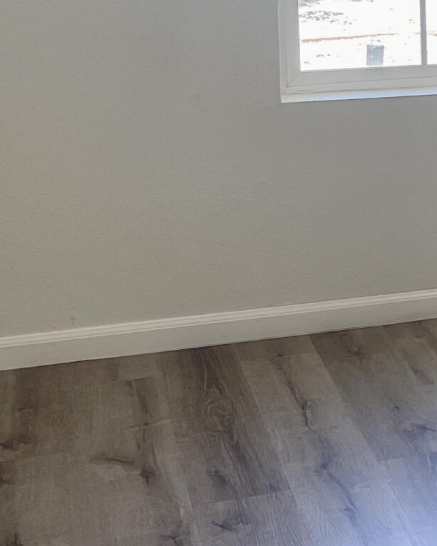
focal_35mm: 95
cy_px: 83
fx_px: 1537
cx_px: 764
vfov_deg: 19.9
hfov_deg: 14.4
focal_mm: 5.1
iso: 50
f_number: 1.6
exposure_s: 1/120
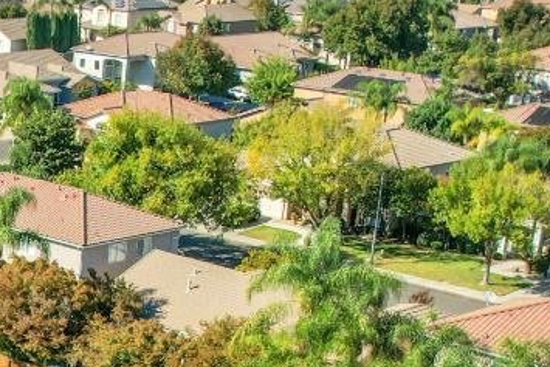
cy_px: 449
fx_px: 1421
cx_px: -239
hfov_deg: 19.5
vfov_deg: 14.2
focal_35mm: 93
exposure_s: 1/2000
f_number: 2.8
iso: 110
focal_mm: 8.38
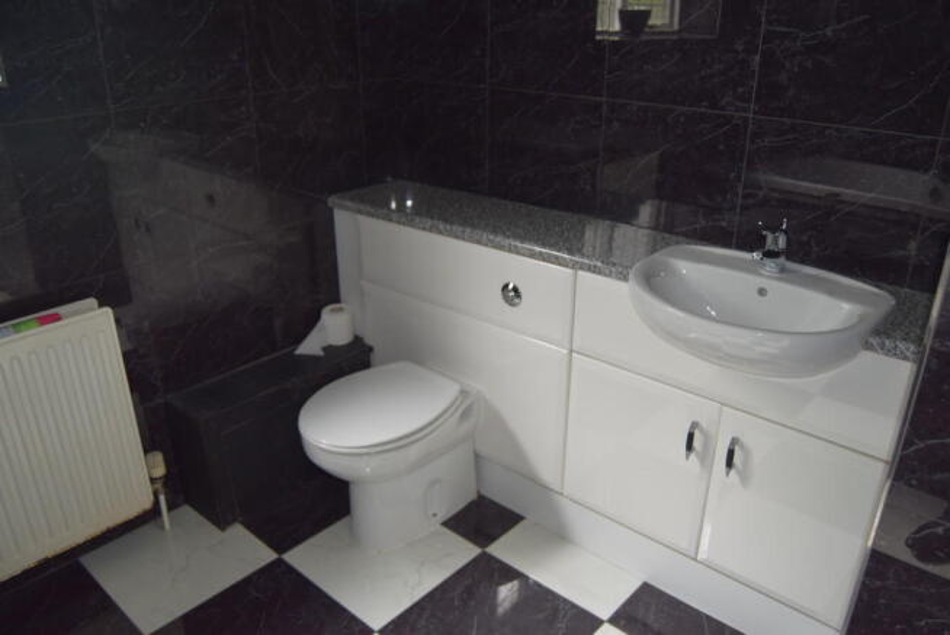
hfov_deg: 67.3
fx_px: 713
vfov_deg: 48.0
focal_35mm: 27
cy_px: 318
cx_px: 475
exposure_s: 1/60
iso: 640
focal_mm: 18
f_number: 3.5
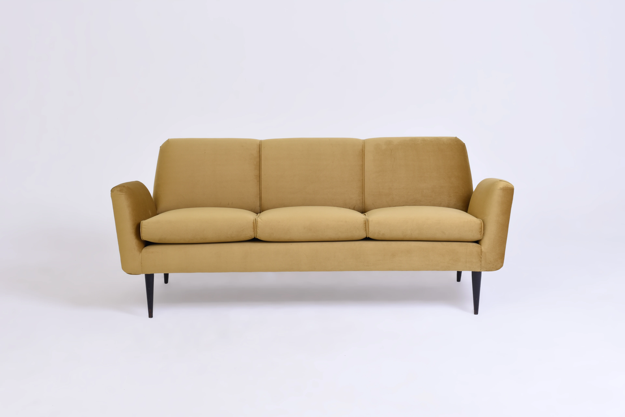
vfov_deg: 19.5
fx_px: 1216
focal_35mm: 70
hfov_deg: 28.8
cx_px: 312
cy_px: 208
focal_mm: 70
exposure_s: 1/125
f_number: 10
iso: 200
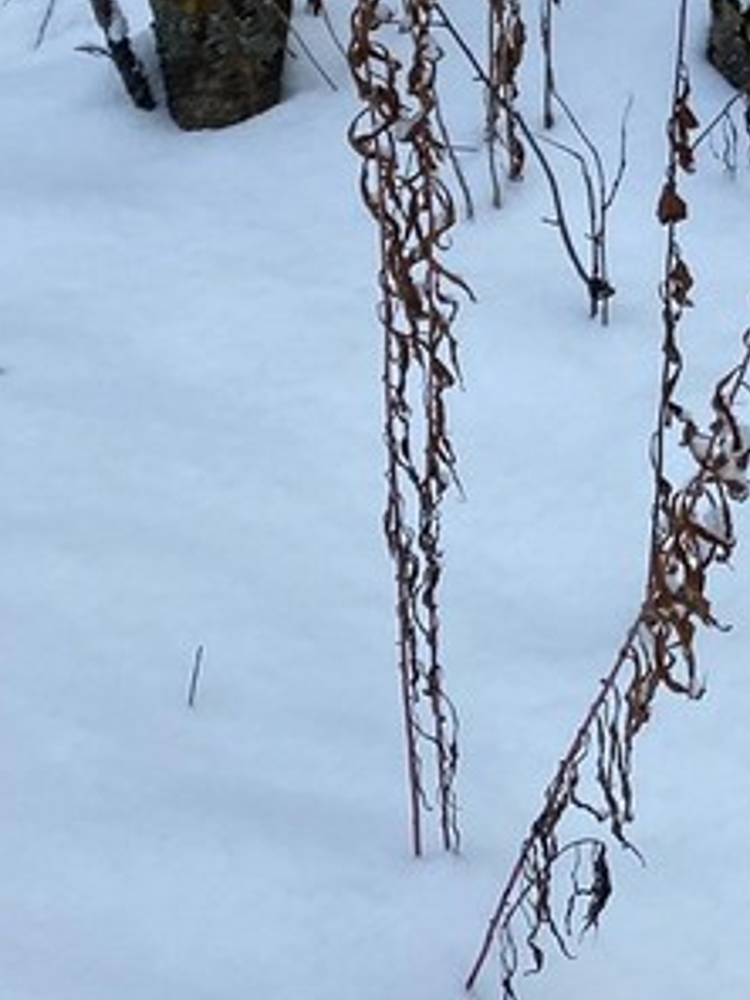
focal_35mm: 90
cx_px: 1260
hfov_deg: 14.8
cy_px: 14
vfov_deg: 21.1
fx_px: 2600
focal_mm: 4.25
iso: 32
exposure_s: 1/1072
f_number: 1.8
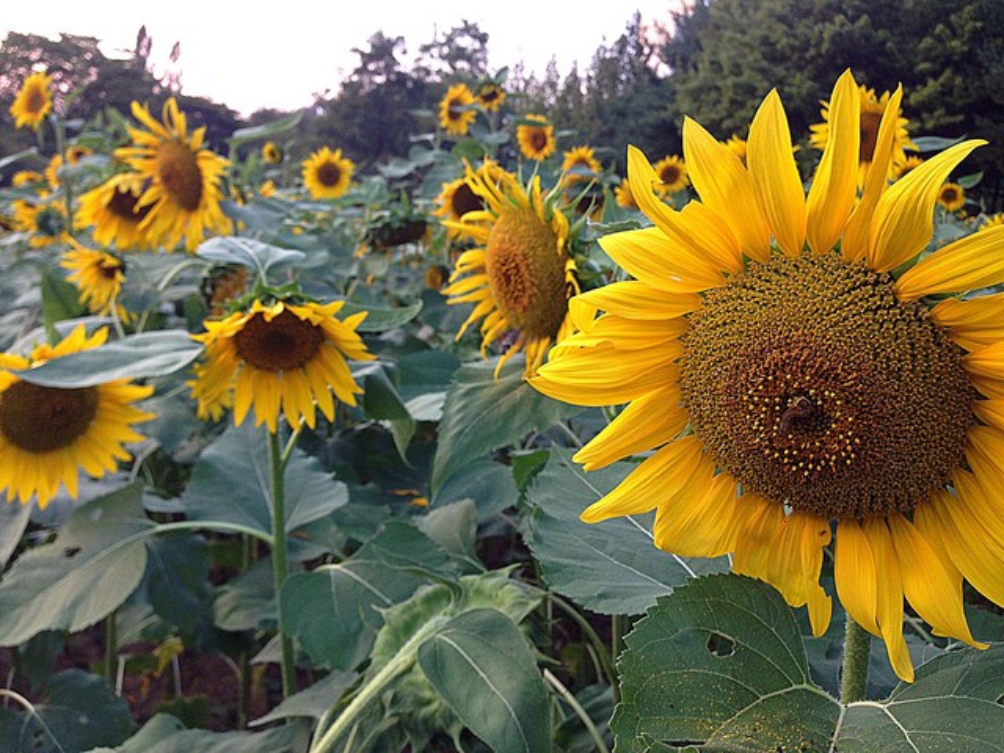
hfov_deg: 55.4
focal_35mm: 33
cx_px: 502
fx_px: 957
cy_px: 376
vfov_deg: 42.9
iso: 50
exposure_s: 1/60
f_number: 2.4
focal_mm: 4.12
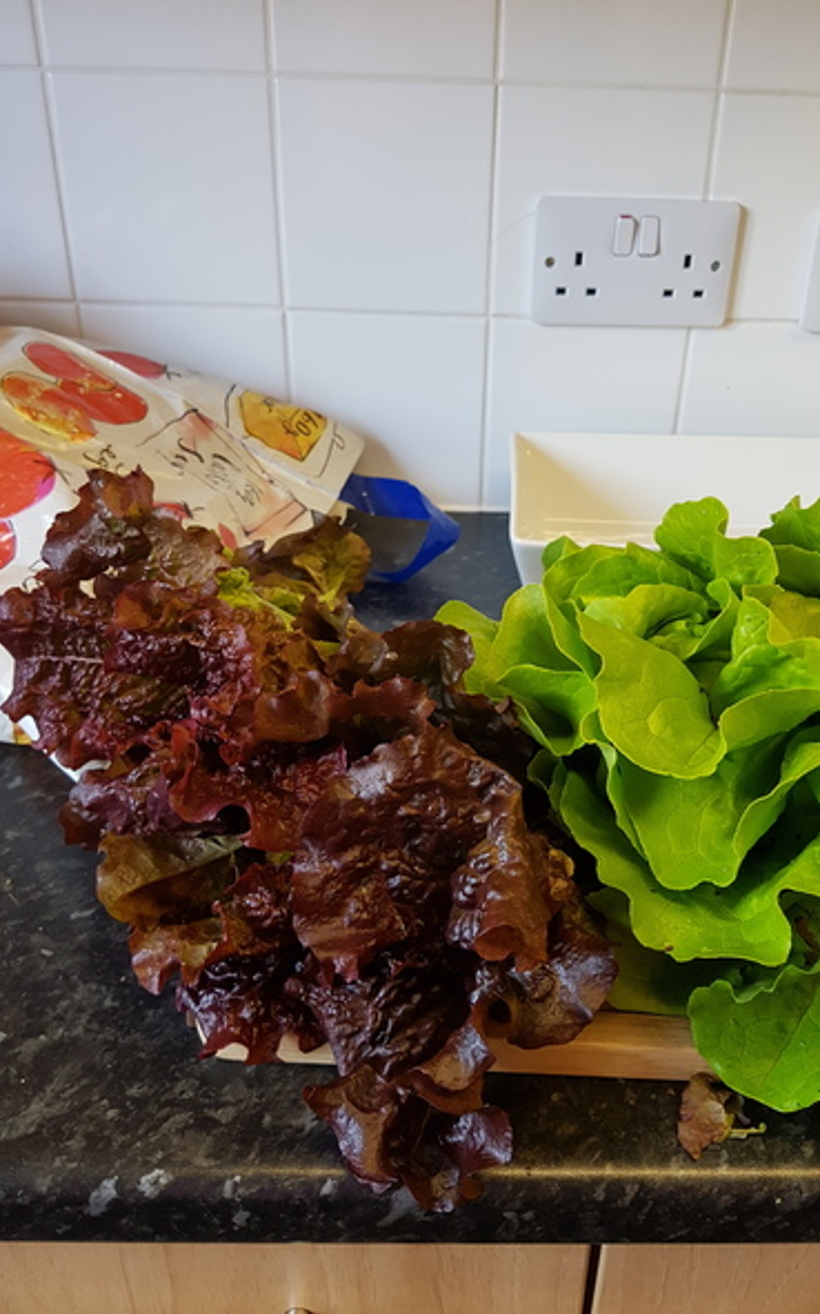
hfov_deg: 44.3
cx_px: 496
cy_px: 649
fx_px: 1002
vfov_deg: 66.5
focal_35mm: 28
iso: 100
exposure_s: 1/50
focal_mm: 4.2
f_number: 1.7
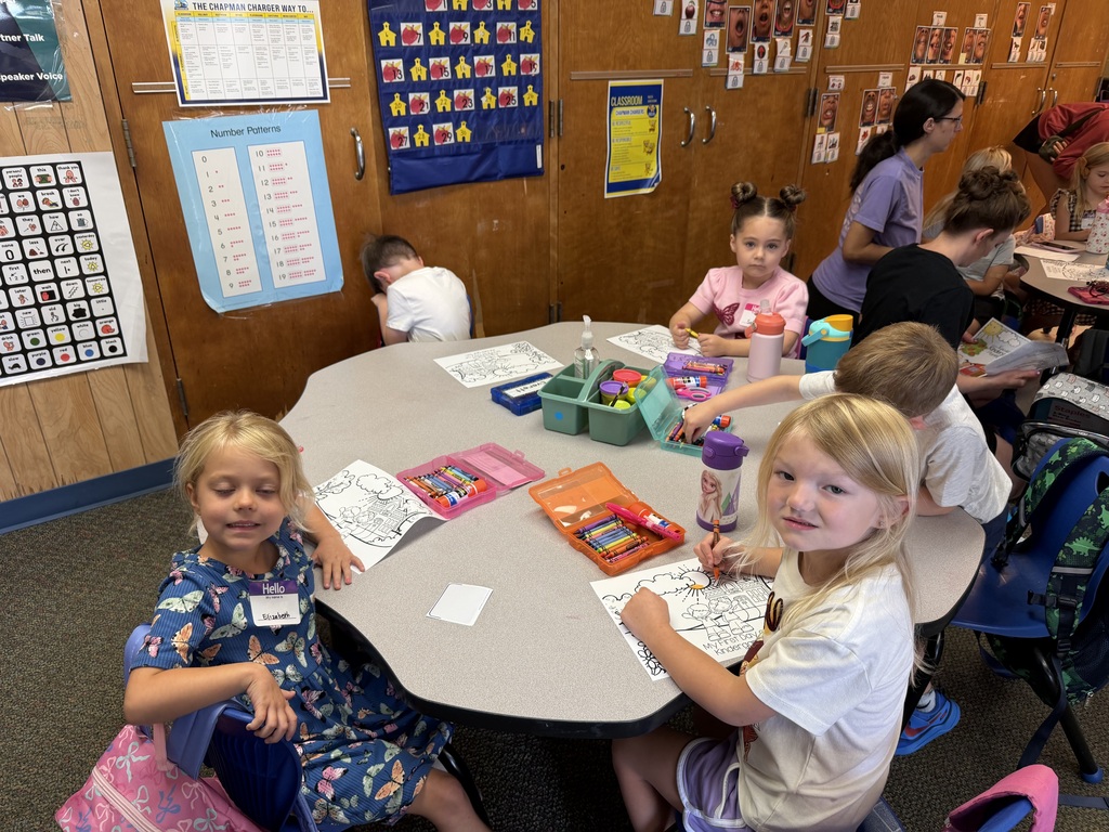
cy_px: 416
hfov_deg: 71.6
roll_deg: +0.2
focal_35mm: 24
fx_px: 769
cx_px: 554
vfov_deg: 56.8
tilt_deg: -25.1
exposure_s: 1/120
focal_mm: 6.76
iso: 125
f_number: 1.78
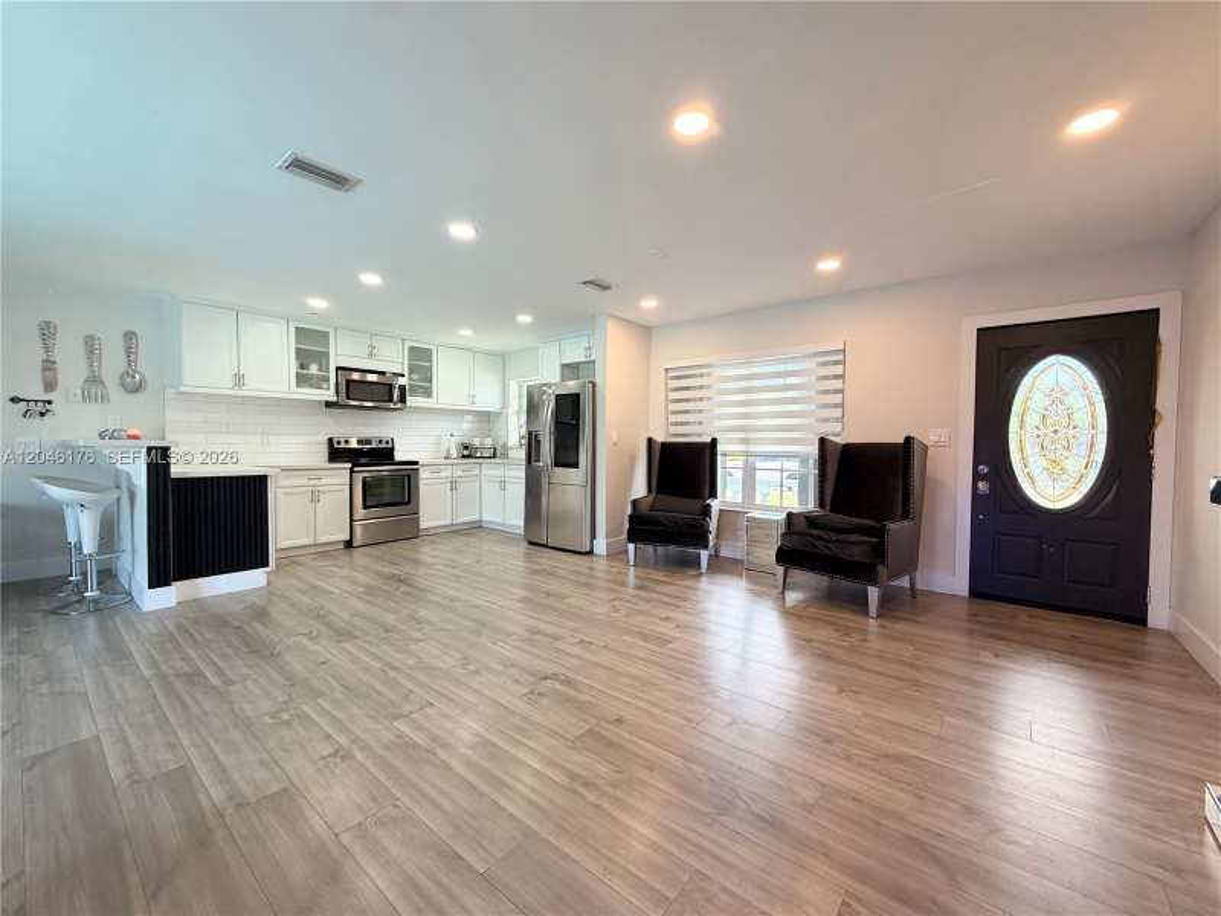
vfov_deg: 85.7
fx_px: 494
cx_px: 610
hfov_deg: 102.1
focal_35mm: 14
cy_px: 458
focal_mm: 2.22
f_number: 2.2
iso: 200
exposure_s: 1/120
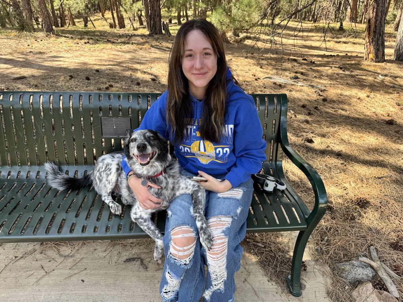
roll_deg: -1.6
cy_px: 151
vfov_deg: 56.8
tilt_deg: -28.7
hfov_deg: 71.6
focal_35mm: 24
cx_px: 202
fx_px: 279
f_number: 1.78
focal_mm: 6.76
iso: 80
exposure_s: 1/460
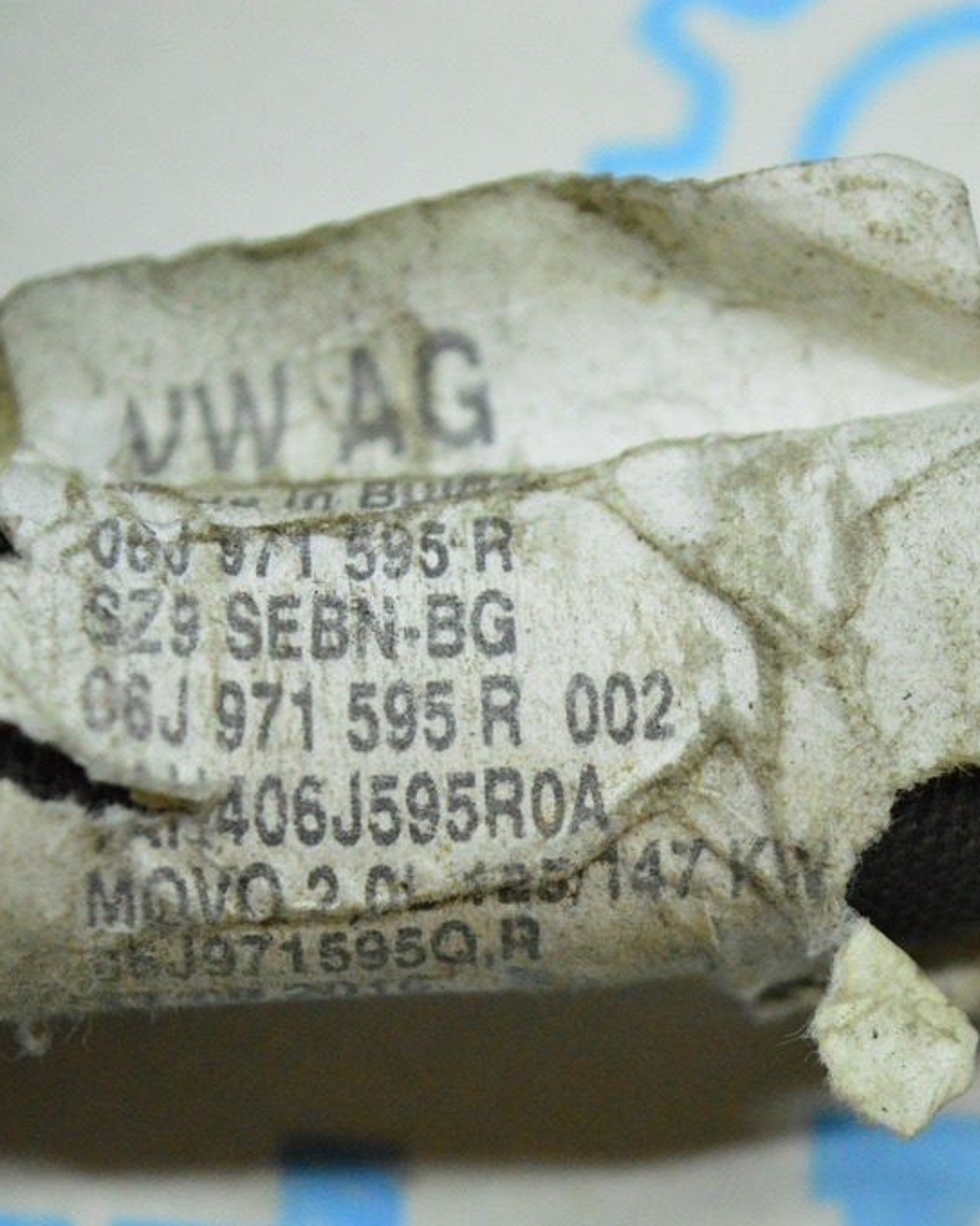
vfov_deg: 16.5
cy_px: 613
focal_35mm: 117
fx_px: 4232
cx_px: 574
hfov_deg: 13.2
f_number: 5.6
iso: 6400
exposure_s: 1/400
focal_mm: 55
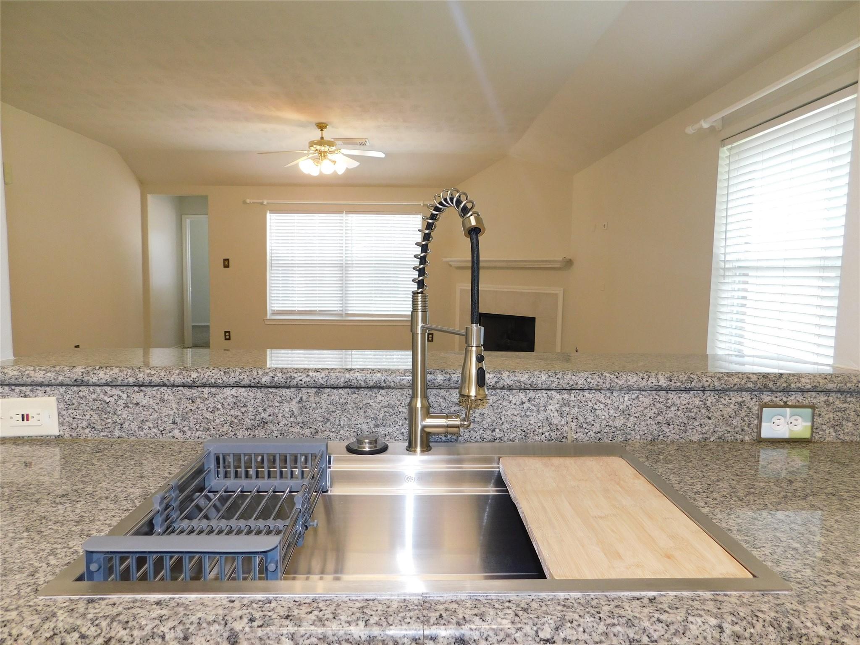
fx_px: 571
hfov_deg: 73.9
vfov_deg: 58.9
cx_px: 430
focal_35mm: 23
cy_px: 322
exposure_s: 1/30
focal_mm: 4
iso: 160
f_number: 3
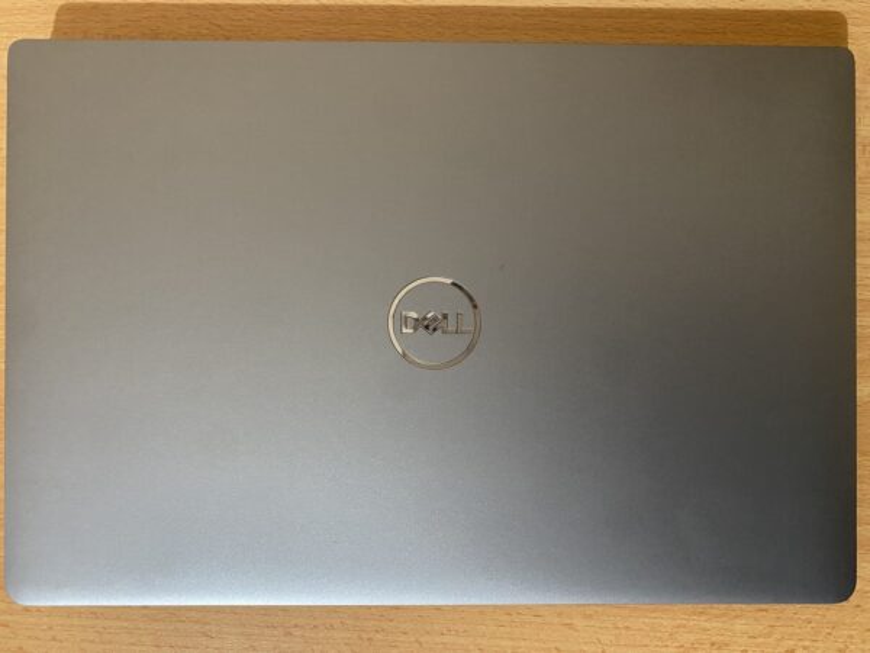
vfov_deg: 53.1
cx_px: 435
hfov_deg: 67.3
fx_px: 653
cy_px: 326
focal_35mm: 26
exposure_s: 1/33
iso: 500
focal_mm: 4.25
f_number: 1.8
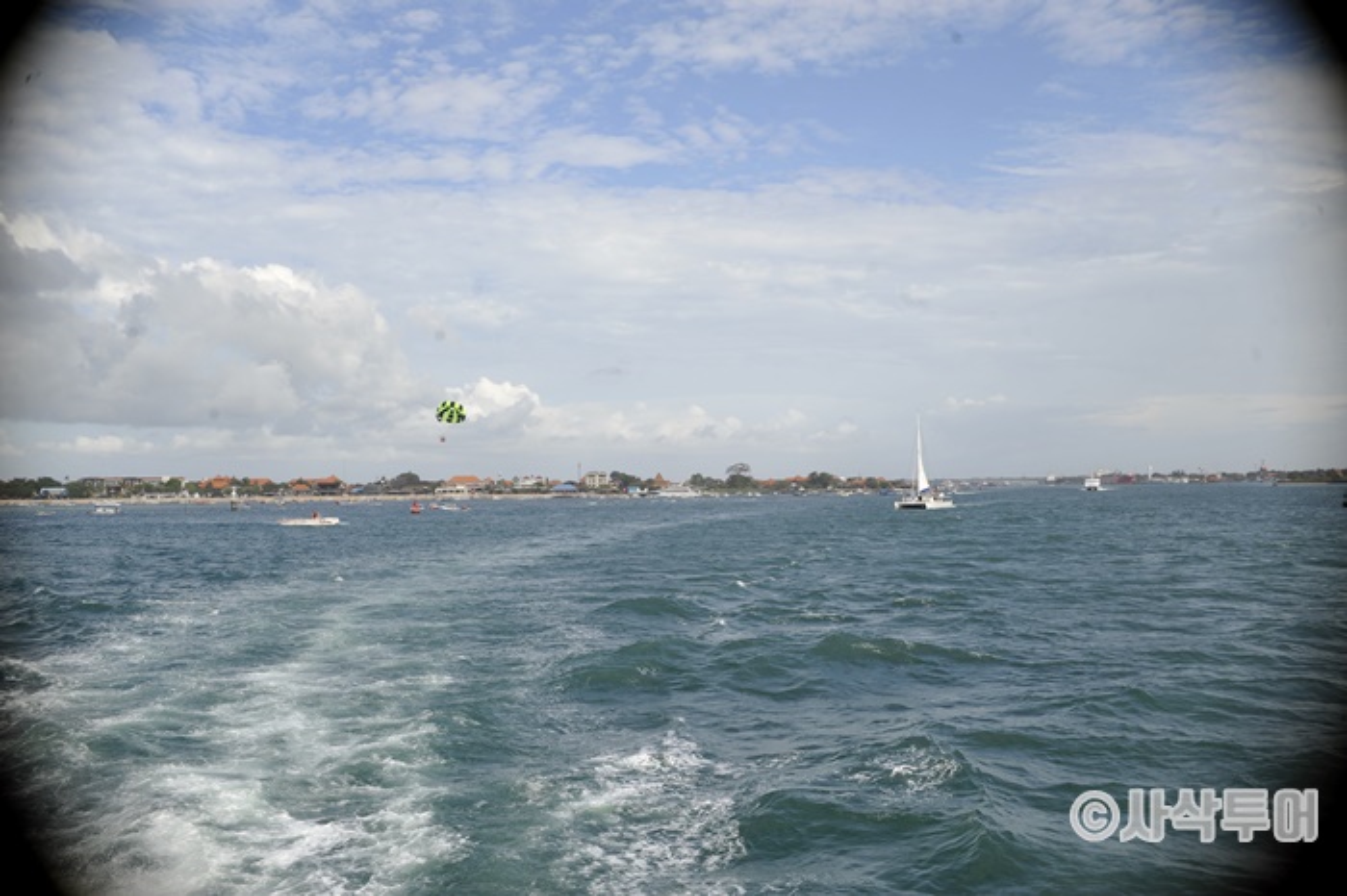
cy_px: 448
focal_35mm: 35
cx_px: 674
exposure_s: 1/400
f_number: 10
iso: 250
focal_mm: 35
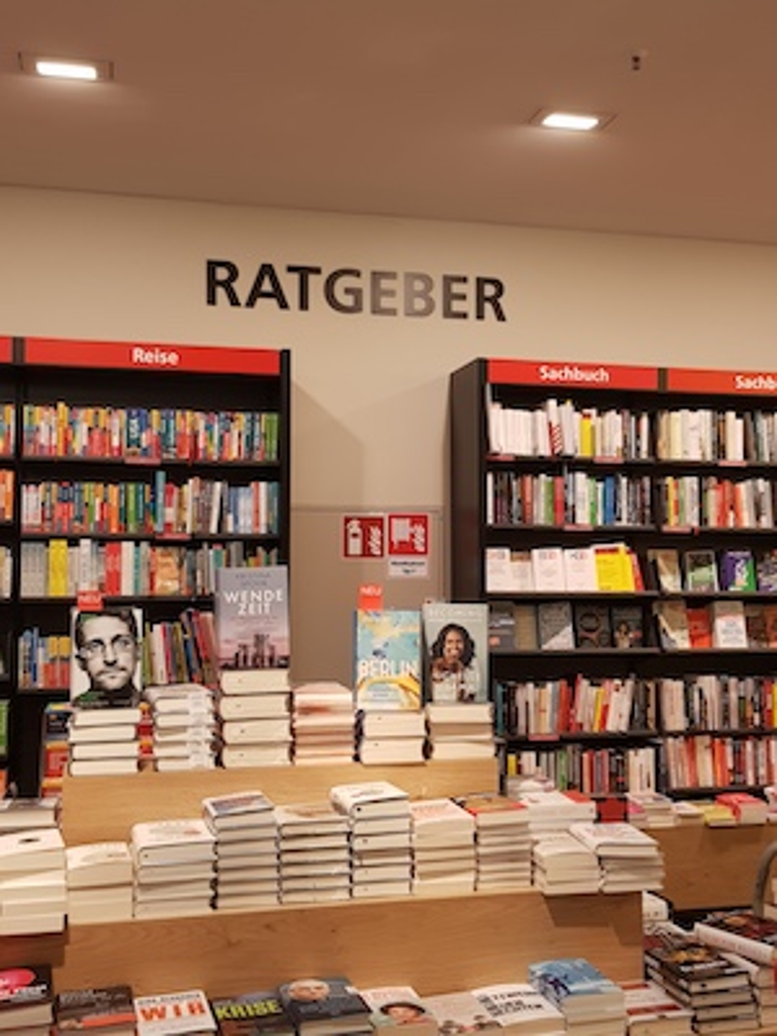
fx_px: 778
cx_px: 388
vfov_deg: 67.3
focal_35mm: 26
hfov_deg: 53.1
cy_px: 518
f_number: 1.7
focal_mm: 4.2
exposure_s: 1/50
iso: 64
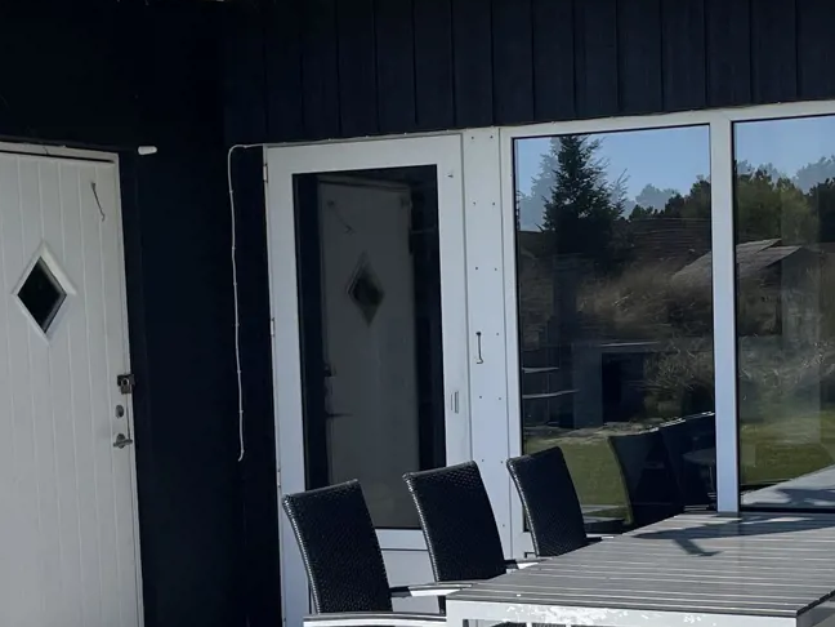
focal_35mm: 77
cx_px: 526
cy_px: 493
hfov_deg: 25.3
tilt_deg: -5.8
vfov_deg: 19.0
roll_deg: +1.8
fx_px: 1857
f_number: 1.6
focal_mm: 4.2
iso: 32
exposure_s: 1/2817
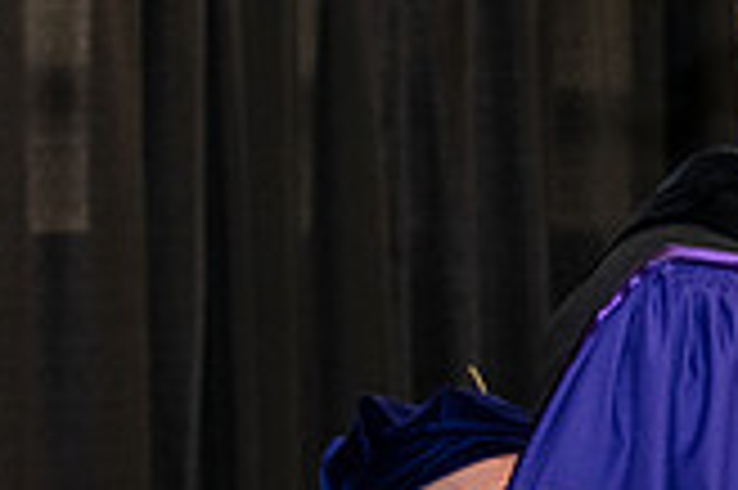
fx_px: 5079
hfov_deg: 8.1
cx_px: 1206
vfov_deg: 5.5
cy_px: 223
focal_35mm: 248
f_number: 5.6
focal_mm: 70
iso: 2500
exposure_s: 1/200
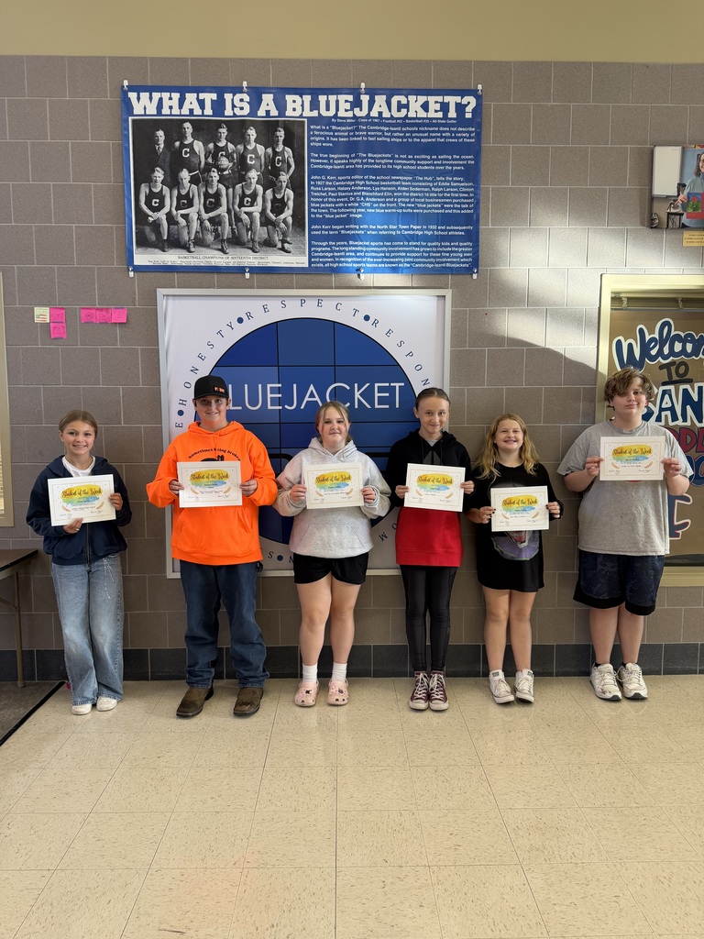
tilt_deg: -5.9
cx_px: 352
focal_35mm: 24
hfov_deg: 56.8
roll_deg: -0.7
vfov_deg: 71.6
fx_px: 651
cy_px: 470
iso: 125
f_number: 1.78
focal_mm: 6.76
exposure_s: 1/60
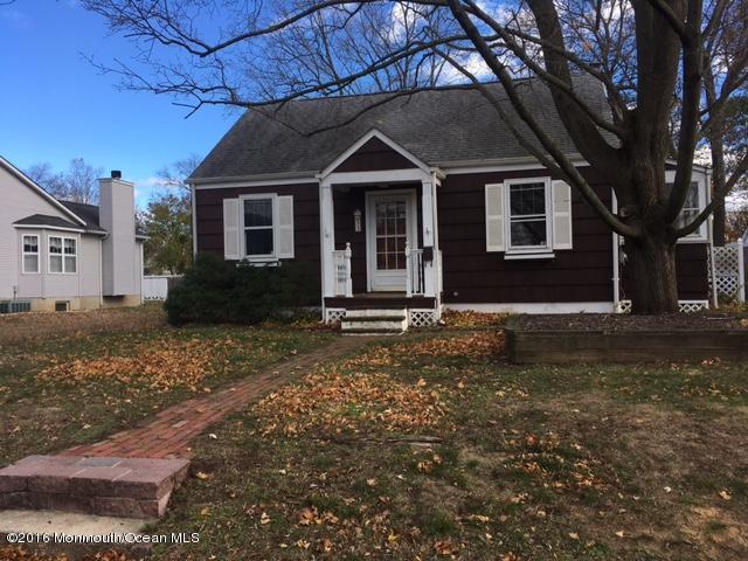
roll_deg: +1.4
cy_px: 280
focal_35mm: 29
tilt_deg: -0.1
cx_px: 374
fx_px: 627
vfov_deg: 48.2
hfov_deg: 61.7
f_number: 2.2
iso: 25
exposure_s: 1/569
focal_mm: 4.15
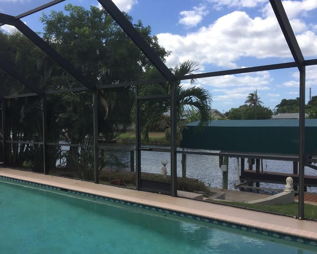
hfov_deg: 51.1
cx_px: 123
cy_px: 141
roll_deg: -0.6
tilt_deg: -3.7
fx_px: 328
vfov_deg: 42.2
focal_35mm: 35
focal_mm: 4.15
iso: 32
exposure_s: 1/791
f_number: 2.2
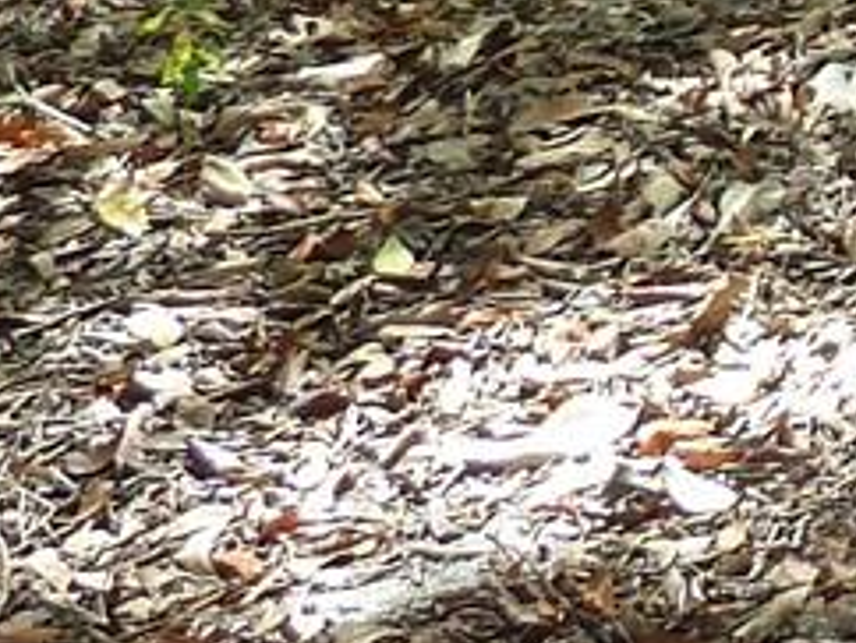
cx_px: 2052
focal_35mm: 165
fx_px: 4084
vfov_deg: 8.2
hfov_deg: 10.4
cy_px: -954
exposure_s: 1/60
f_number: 3.3
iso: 80
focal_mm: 4.1
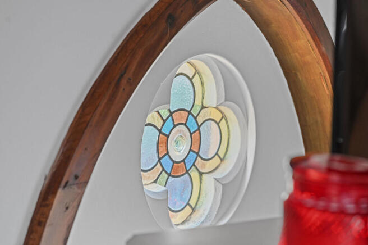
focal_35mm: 50
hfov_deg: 39.6
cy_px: 122
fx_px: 511
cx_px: 184
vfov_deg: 26.9
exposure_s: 1/3
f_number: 5
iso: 400
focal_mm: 50
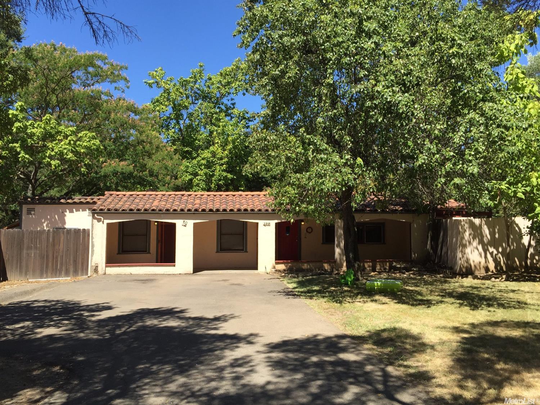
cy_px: 202
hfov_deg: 61.7
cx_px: 270
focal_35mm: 29
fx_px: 452
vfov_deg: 48.2
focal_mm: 4.15
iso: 32
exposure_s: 1/1041
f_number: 2.2
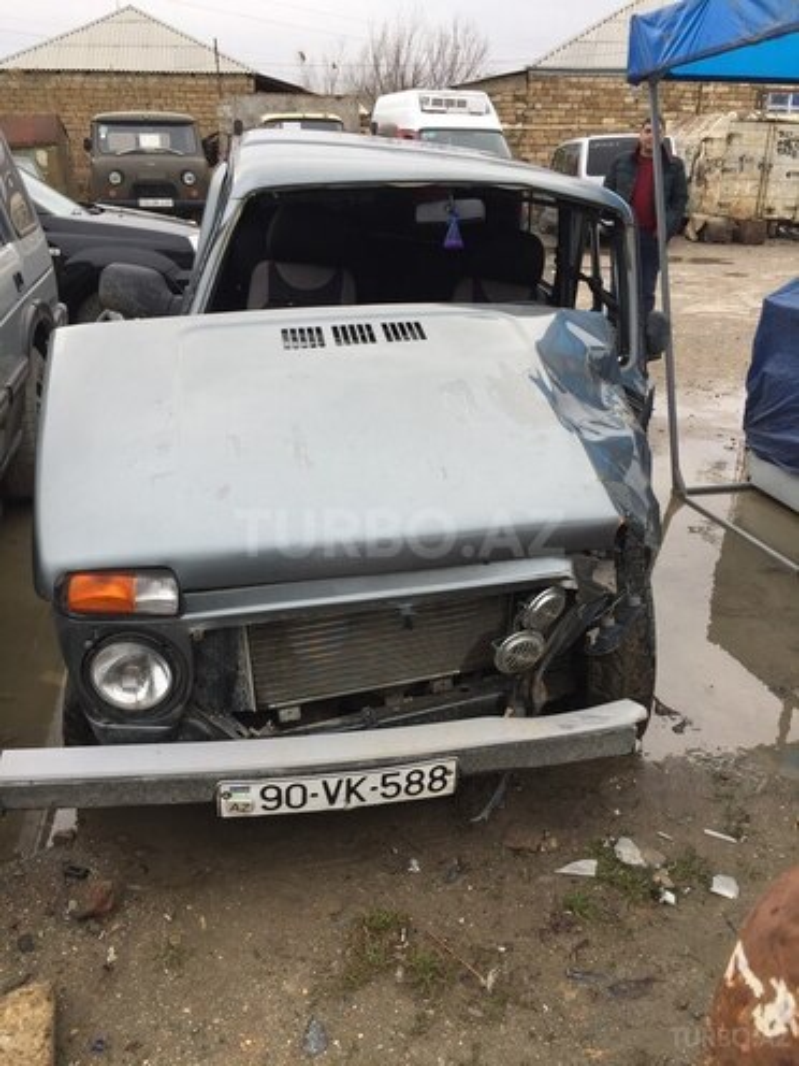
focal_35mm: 29
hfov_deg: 48.2
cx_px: 400
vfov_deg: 61.7
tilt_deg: -22.1
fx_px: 892
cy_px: 533
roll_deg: -0.2
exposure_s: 1/344
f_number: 2.2
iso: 32
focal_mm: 4.15
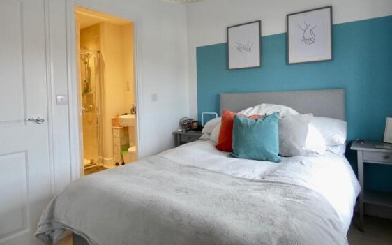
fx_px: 235
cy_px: 102
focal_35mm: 22
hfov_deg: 79.7
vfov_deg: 54.8
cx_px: 195
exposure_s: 1/60
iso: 400
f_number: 2.8
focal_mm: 3.6
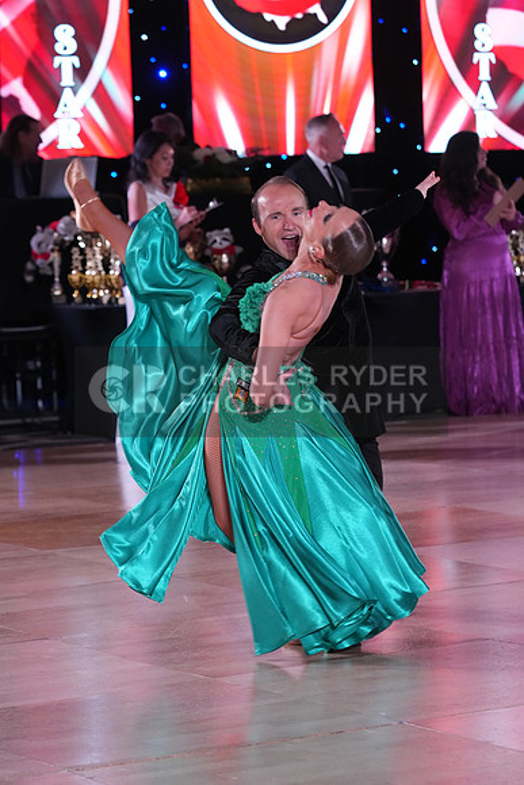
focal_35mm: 135
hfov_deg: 10.2
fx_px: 2946
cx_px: 262
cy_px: 392
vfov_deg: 15.2
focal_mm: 135
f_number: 5
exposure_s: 1/250
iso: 3200
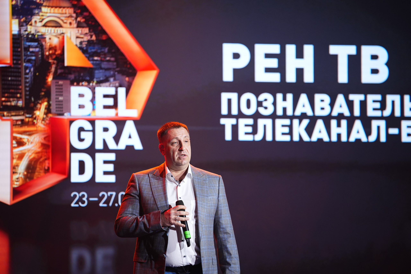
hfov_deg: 12.5
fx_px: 1884
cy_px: 137
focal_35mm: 165
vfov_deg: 8.3
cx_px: 206
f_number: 2.8
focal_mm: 165
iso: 640
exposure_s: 1/200
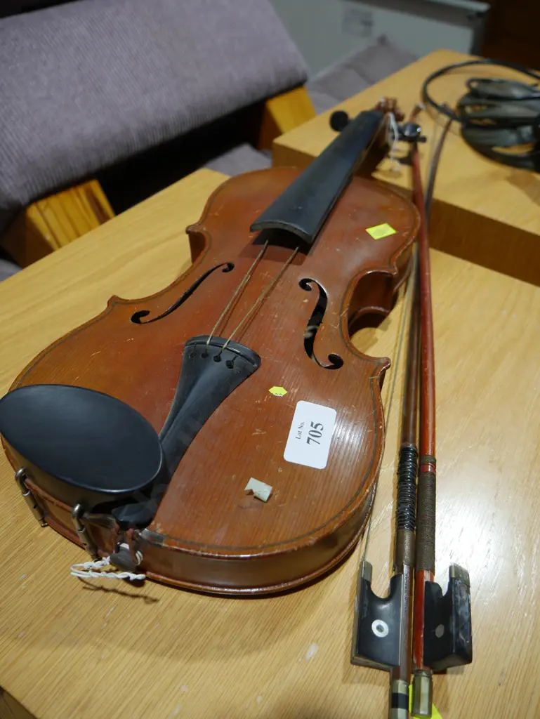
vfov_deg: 63.4
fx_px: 582
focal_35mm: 28
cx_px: 270
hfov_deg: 49.8
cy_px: 360
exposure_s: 1/100
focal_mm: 14
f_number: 3.5
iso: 200
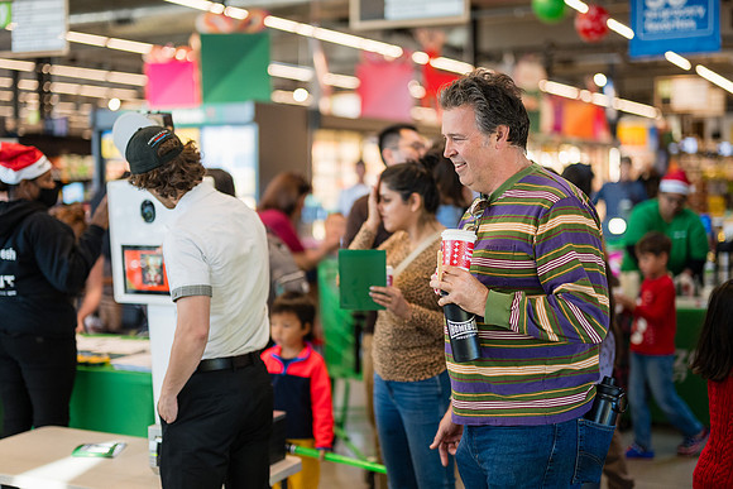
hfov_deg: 39.6
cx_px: 366
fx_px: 1018
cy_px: 244
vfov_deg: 27.0
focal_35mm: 50
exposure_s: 1/640
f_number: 1.2
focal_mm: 50
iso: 800
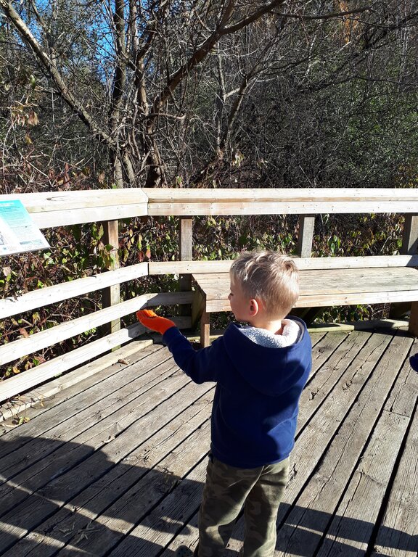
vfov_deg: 65.3
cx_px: 209
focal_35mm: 27
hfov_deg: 51.4
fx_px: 435
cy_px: 278
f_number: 1.9
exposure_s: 1/644
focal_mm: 3.6
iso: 40
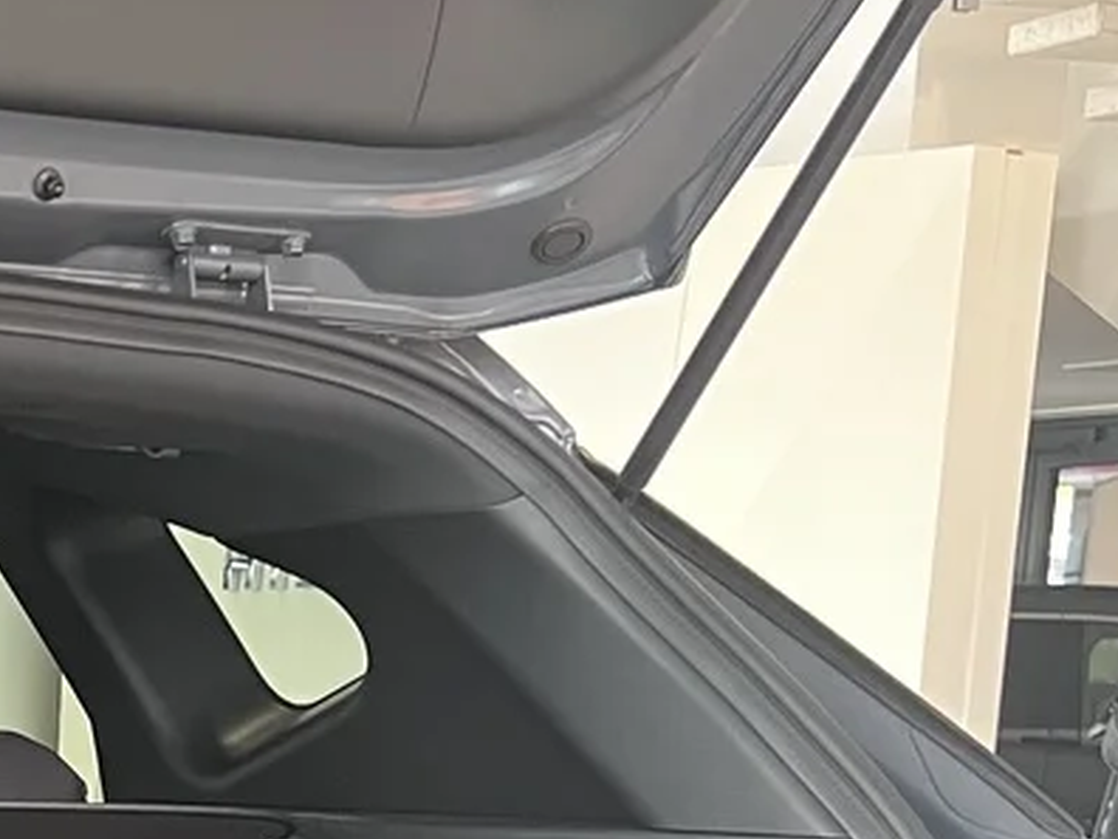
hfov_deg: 17.5
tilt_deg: -12.4
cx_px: -353
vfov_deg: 12.9
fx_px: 3391
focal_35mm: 105
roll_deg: -0.4
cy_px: 1441
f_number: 1.5
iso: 200
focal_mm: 5.7
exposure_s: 1/60
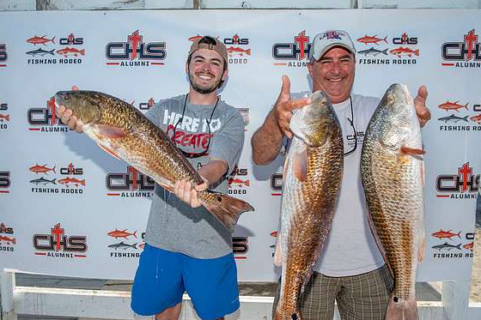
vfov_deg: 44.9
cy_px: 160
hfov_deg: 63.7
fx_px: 387
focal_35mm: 29
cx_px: 246
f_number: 6.3
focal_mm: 28
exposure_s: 1/125
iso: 50
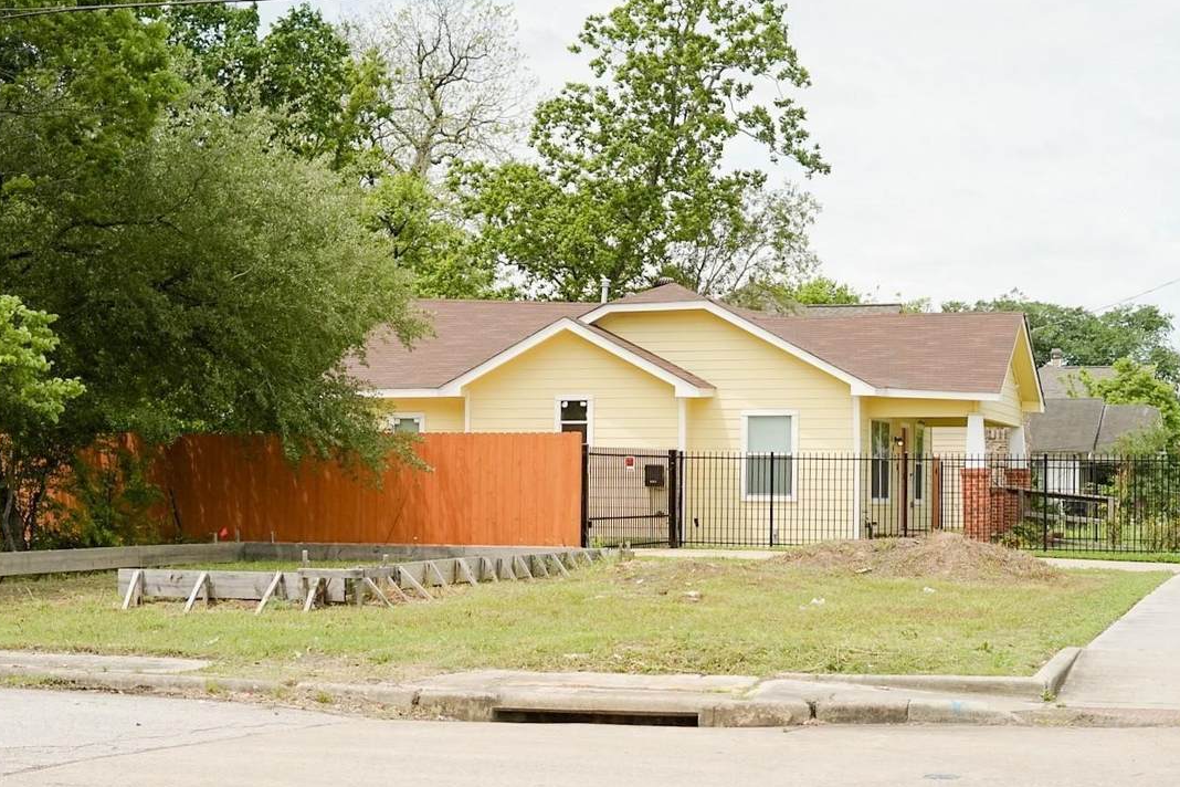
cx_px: 589
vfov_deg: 22.6
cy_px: 450
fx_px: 1967
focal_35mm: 60
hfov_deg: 33.4
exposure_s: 1/8000
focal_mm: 50
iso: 800
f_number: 4
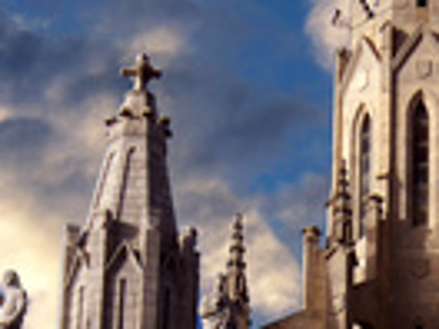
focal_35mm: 242
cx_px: 429
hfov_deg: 8.1
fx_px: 3069
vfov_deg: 6.1
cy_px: 439
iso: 64
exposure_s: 1/400
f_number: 3.4
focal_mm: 16.9
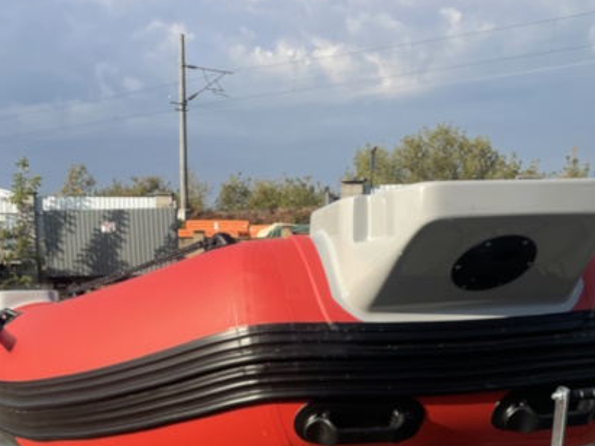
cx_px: 298
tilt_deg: -11.2
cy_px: 450
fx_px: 979
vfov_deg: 24.4
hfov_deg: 33.8
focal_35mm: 57
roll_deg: -1.5
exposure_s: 1/2564
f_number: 1.6
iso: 32
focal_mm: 4.2
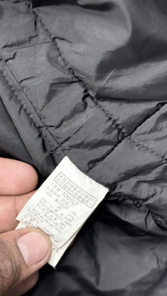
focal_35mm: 53
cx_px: 73
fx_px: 417
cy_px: 148
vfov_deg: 39.2
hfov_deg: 22.6
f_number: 1.78
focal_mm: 6.76
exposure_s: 1/50
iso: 100
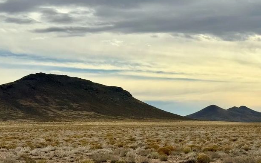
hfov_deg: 24.3
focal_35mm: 85
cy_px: 76
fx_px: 605
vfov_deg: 15.4
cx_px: 152
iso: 80
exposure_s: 1/15385
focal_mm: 6.76
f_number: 1.78
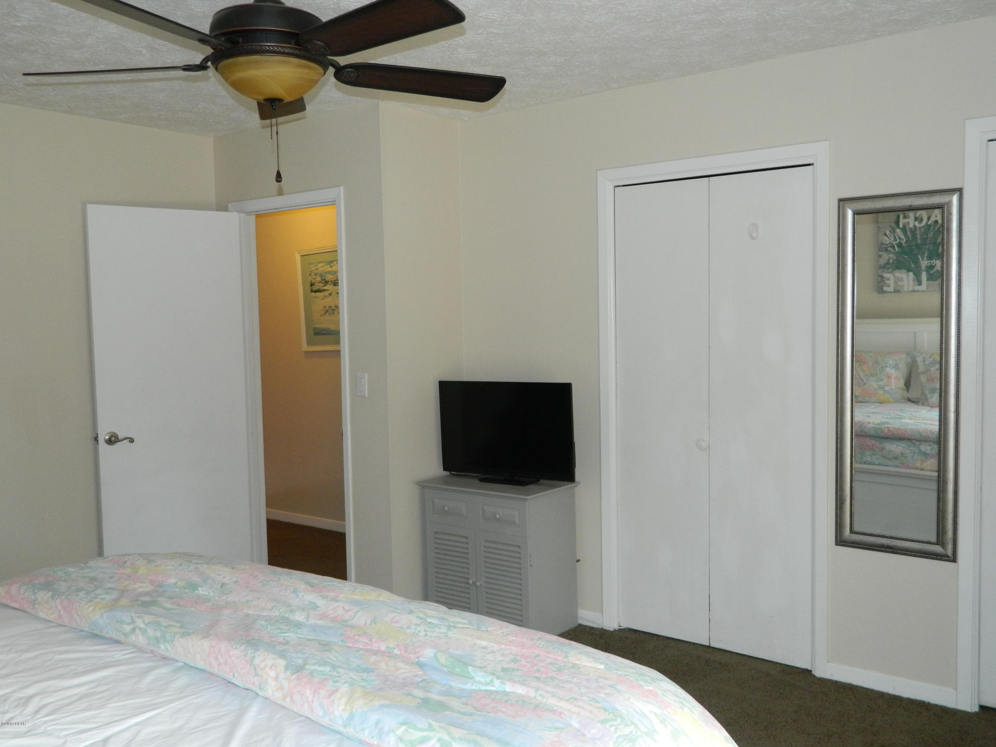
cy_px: 374
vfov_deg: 45.4
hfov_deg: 58.4
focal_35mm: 31
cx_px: 498
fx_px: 892
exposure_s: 1/30
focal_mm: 5.6
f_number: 3.2
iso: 200
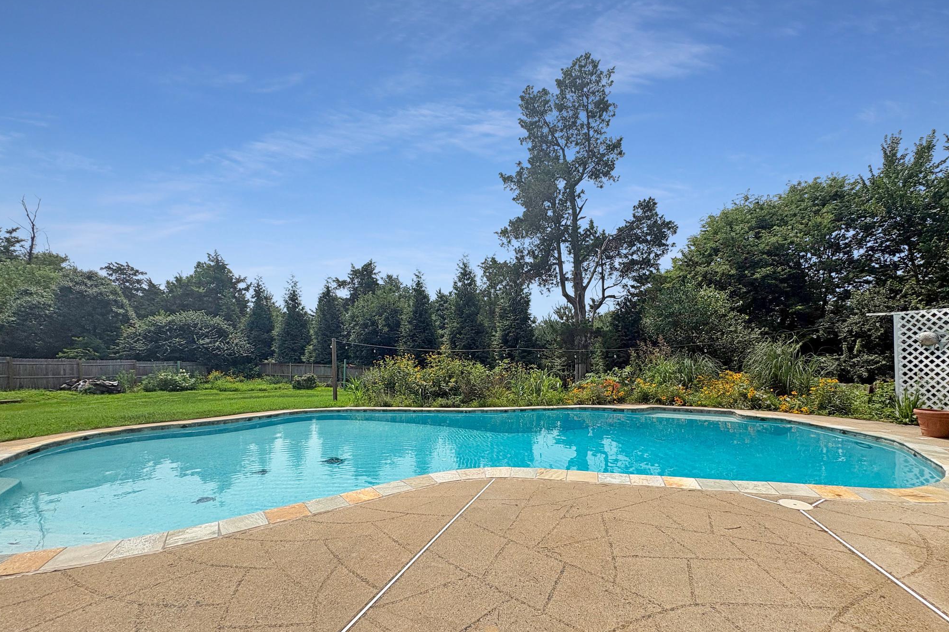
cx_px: 486
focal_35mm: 15
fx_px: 395
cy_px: 361
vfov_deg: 76.9
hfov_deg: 100.4
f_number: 2.2
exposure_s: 1/3106
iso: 50
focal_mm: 2.22
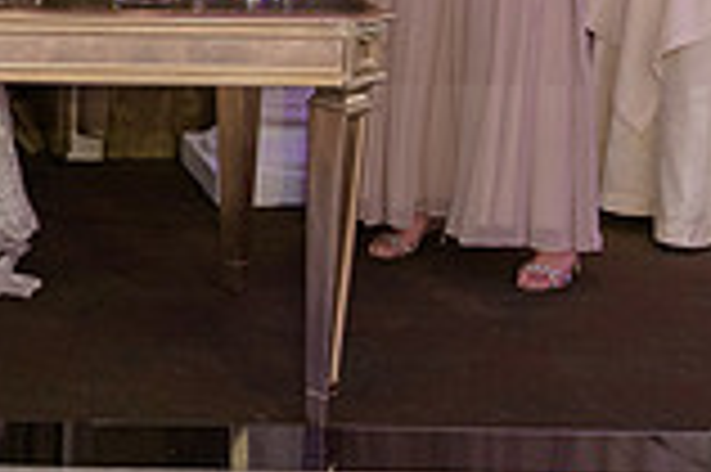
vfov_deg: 10.7
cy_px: -160
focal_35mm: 125
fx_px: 2466
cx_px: -428
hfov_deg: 14.9
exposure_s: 1/125
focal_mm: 34
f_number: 3.2
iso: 1600
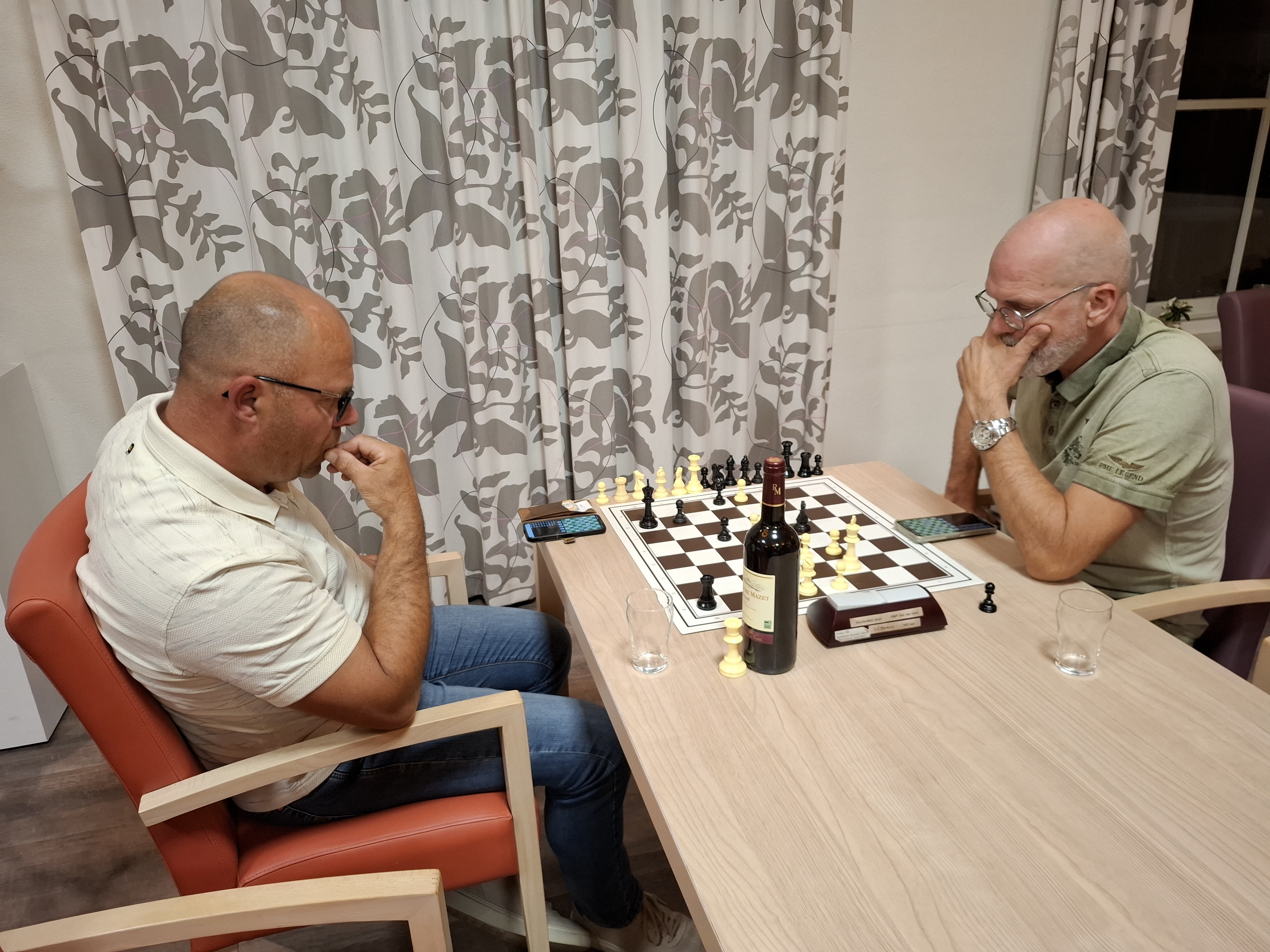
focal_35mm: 23
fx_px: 844
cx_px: 635
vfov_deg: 58.9
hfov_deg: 73.9
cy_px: 476
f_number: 1.8
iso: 250
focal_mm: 5.54
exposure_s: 1/33
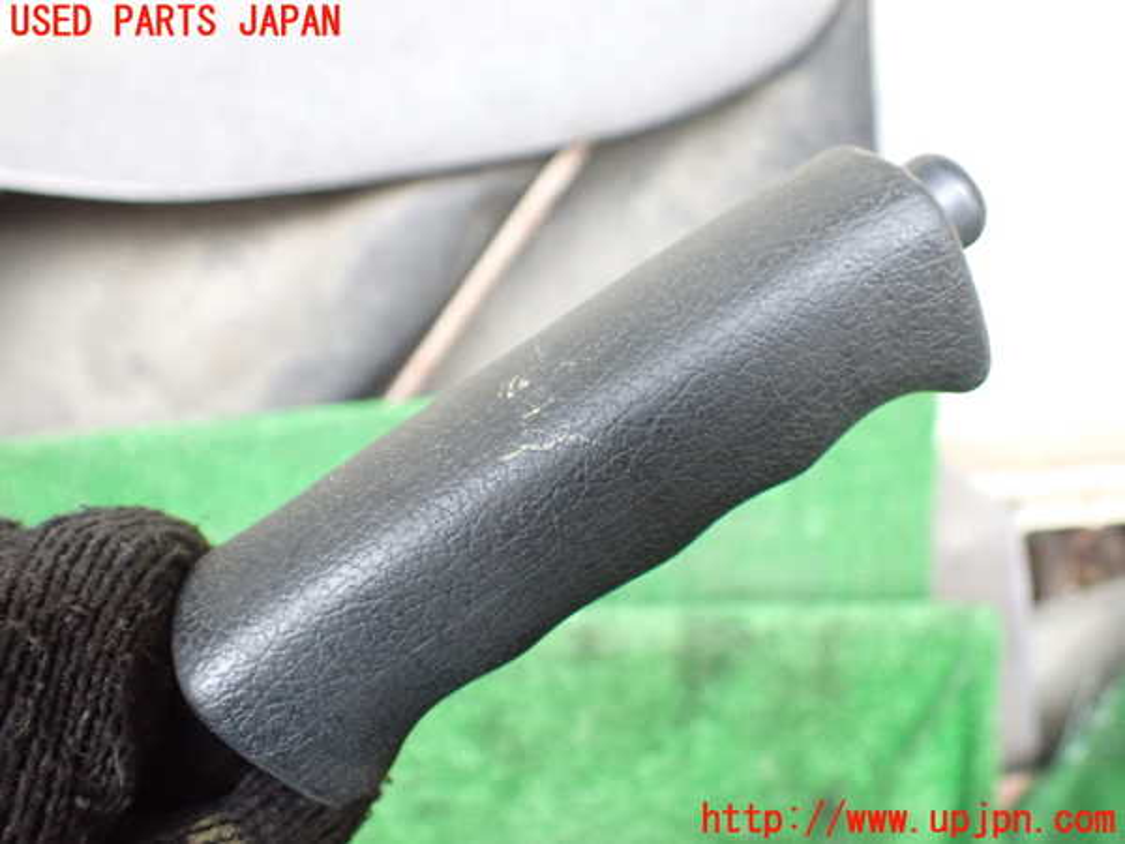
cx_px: 562
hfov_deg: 60.0
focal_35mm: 30
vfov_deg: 46.8
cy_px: 422
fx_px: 975
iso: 800
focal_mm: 5.4
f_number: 2.3
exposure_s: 1/60
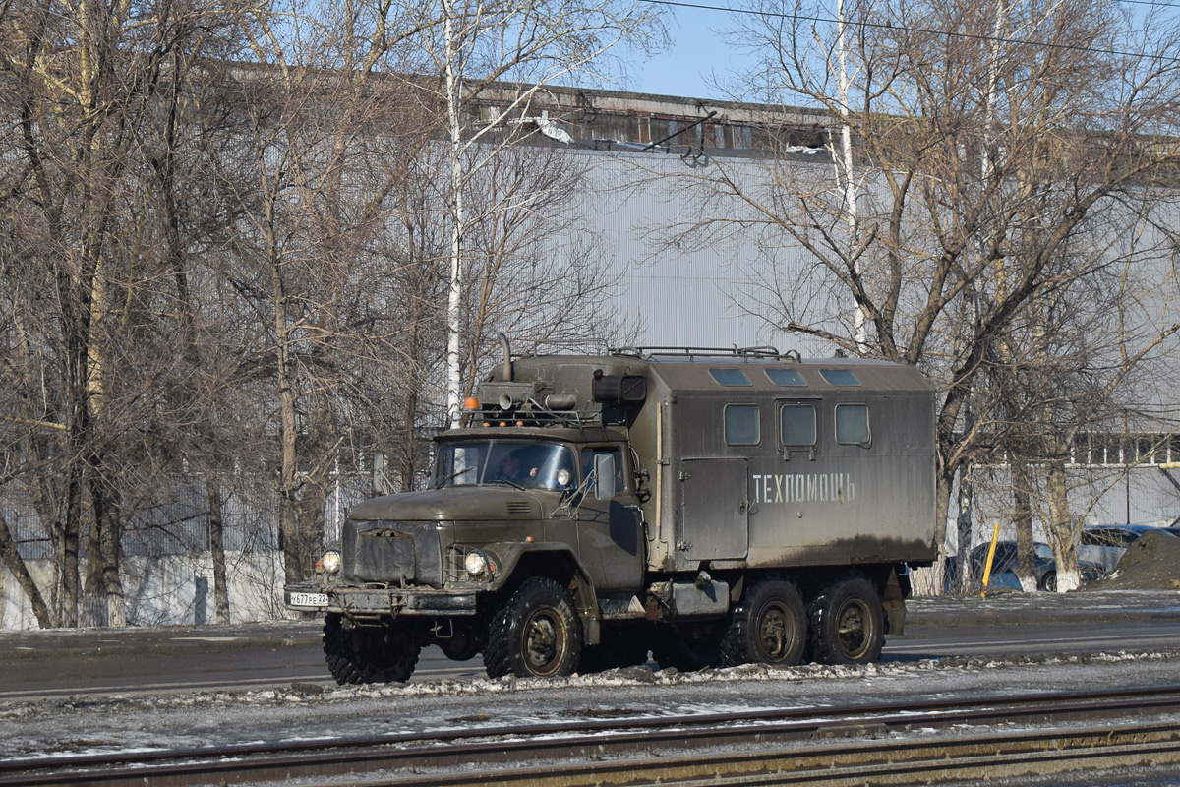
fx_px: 2704
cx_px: 590
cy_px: 394
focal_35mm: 82
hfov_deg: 24.6
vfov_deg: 16.6
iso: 100
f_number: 6.3
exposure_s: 1/1000
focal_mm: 55
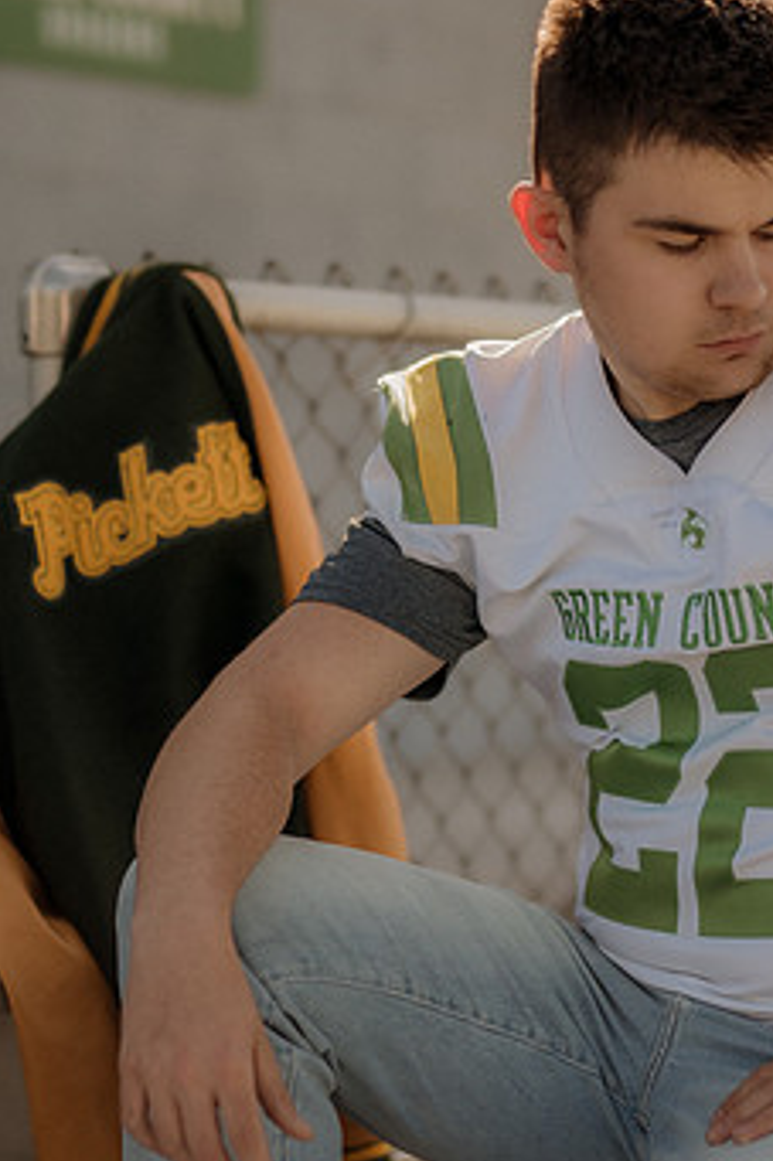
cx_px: 453
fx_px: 3192
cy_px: 756
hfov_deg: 13.8
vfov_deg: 20.6
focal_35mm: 99
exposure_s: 1/8000
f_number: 1.4
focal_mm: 50
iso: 400
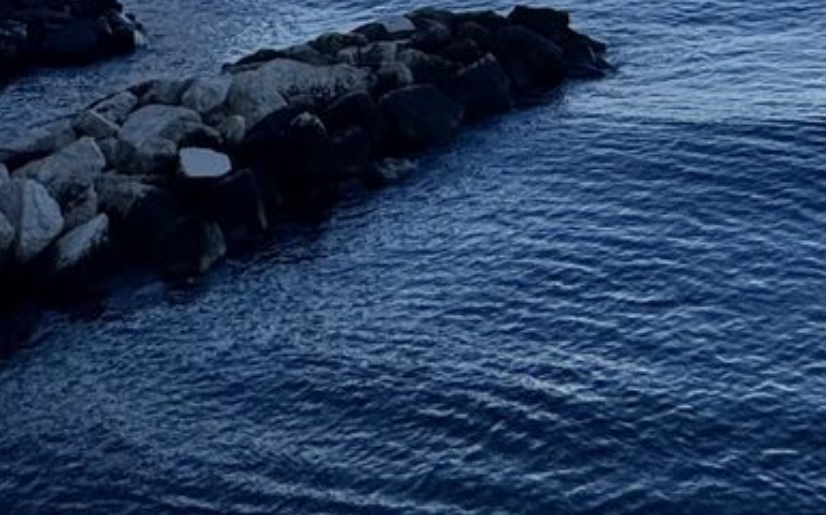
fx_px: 1215
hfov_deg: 36.2
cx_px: 665
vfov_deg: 16.8
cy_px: -554
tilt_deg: +14.5
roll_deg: +2.3
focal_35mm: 54
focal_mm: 2.22
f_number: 2.2
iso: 40
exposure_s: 1/2342
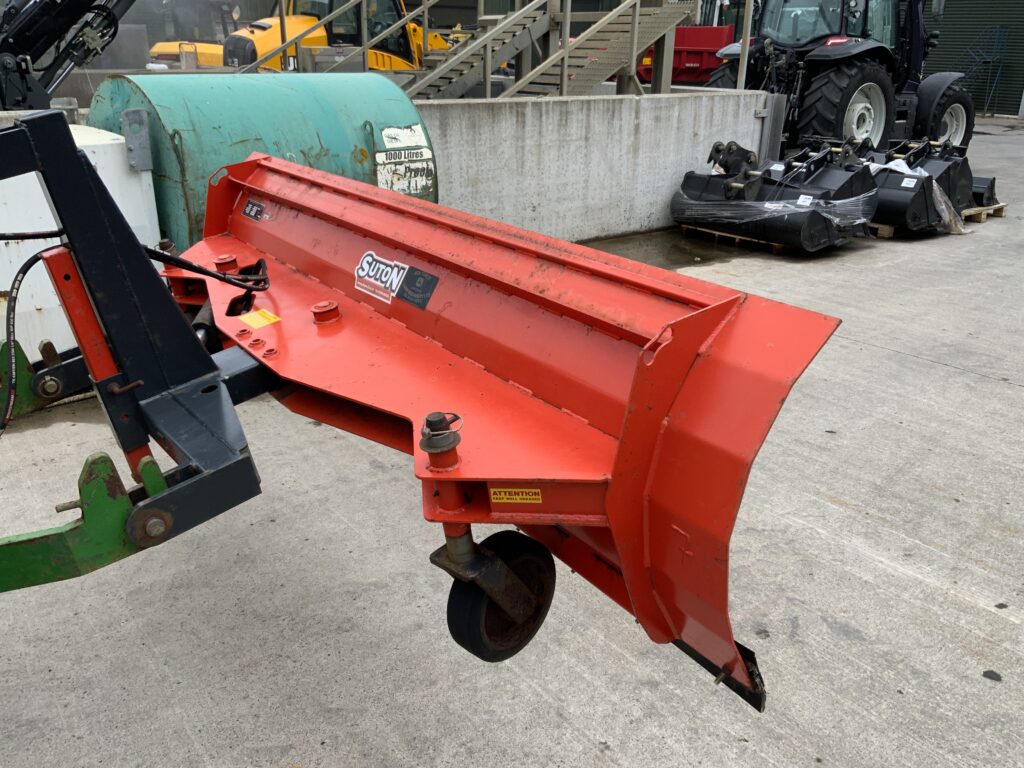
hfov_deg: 61.7
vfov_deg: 48.2
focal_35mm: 29
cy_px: 384
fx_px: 858
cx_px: 512
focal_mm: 3
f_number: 1.8
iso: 16
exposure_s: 1/425
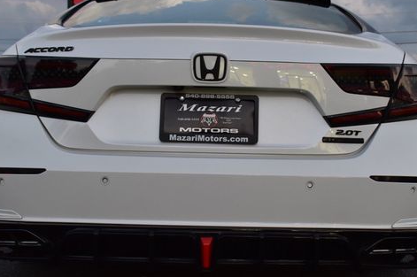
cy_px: 162
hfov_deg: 37.5
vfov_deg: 25.4
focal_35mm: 53
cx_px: 218
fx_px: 613
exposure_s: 1/15
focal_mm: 26
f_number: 6.3
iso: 900
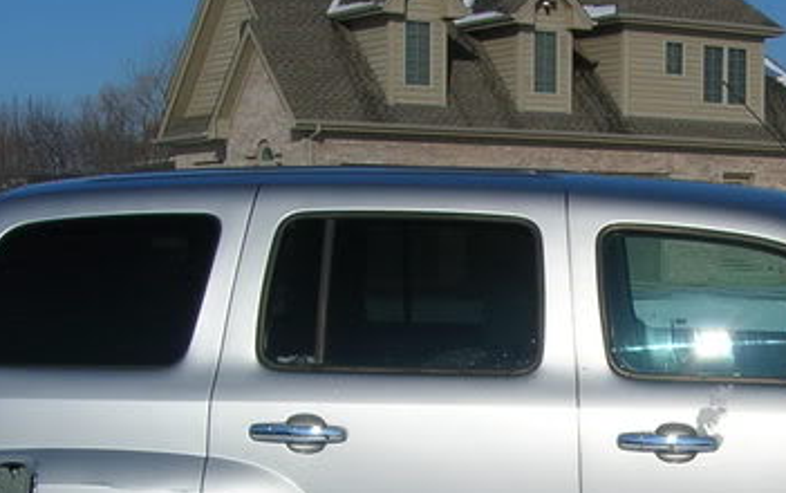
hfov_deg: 24.8
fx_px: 1758
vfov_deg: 15.6
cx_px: 636
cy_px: 514
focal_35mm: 82
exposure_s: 1/1534
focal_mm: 5.7
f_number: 4.9
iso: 50
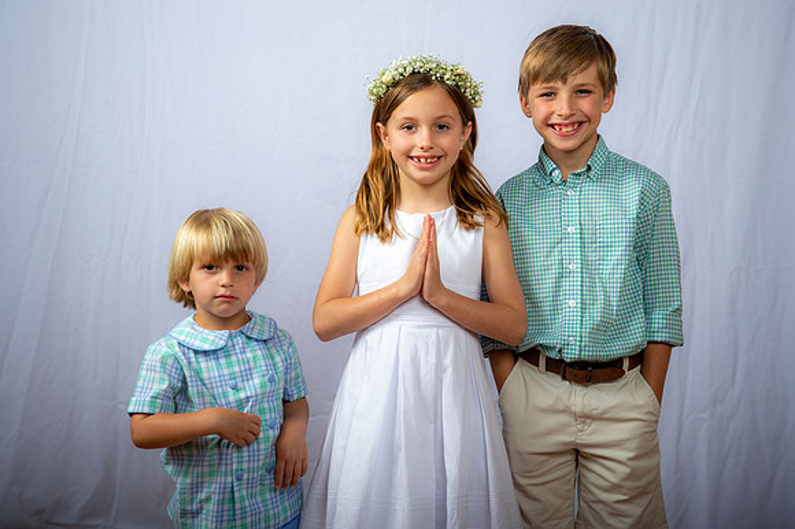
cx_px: 398
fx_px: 1368
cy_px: 264
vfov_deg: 21.9
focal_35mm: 62
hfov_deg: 32.4
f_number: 6.3
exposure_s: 1/200
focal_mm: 62
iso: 250
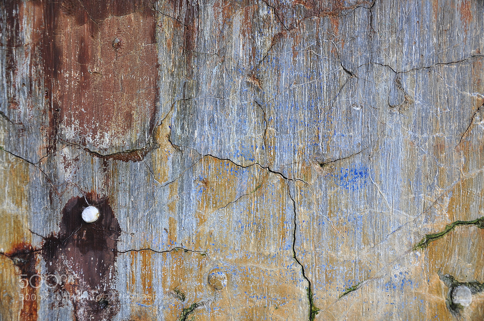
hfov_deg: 53.2
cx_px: 242
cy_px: 160
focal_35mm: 36
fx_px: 483
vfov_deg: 36.8
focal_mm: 24
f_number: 5
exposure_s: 1/40
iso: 200
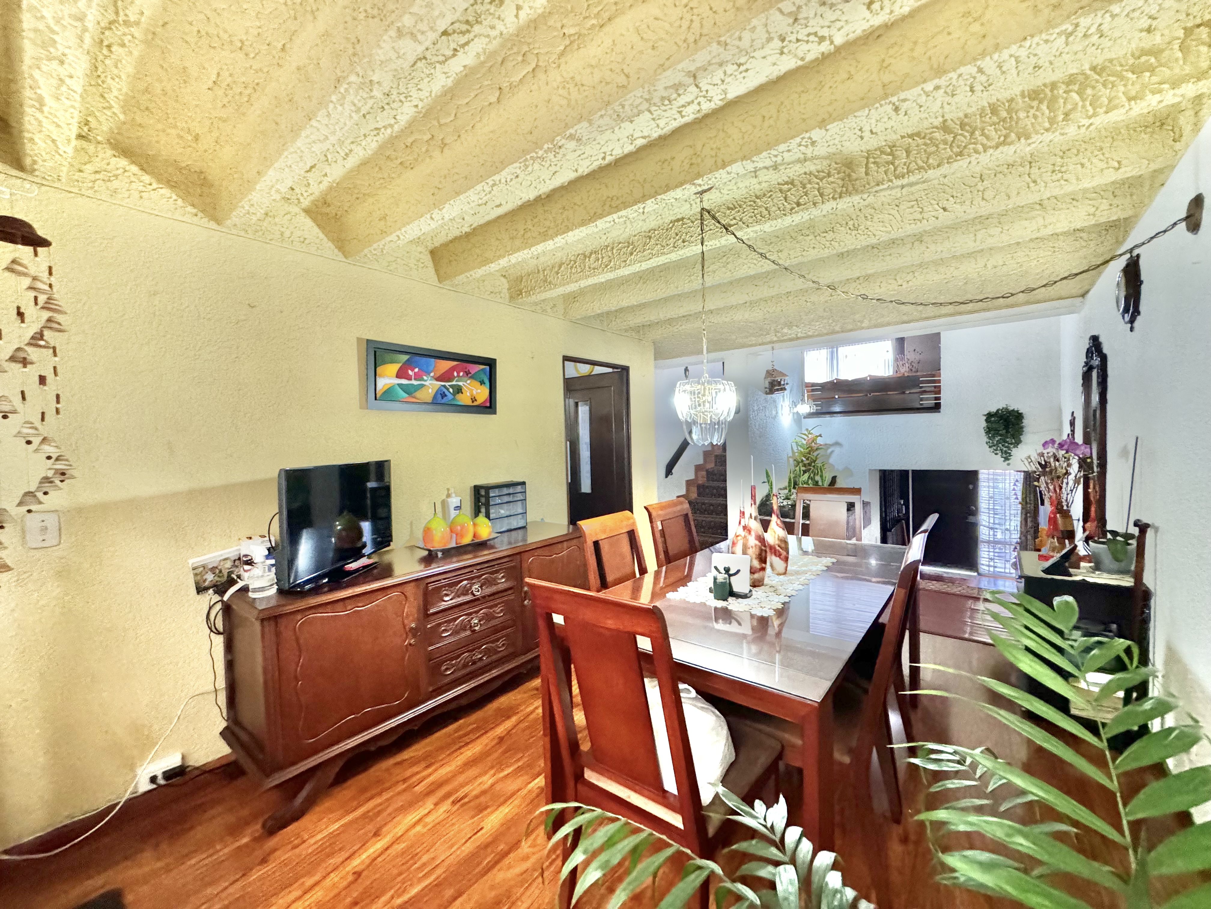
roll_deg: +1.6
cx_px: 606
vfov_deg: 85.7
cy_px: 454
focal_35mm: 14
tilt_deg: -1.1
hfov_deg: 102.1
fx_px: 490
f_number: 2.2
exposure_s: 1/60
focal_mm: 2.22
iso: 800
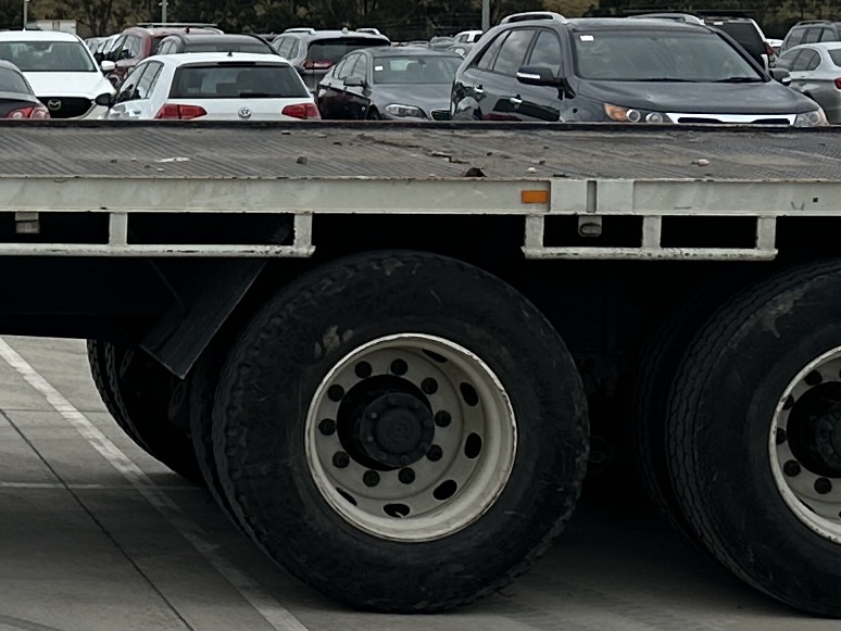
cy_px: 132
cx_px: -277
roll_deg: -0.5
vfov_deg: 11.8
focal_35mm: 125
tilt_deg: -1.5
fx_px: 3038
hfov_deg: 15.0
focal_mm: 6.86
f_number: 1.78
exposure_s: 1/1916
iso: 80
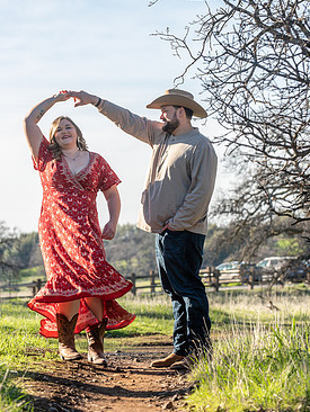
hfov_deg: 12.0
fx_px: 1479
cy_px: 170
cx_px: 147
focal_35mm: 124
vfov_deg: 15.9
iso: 50
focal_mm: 105
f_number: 4.5
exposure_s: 1/250
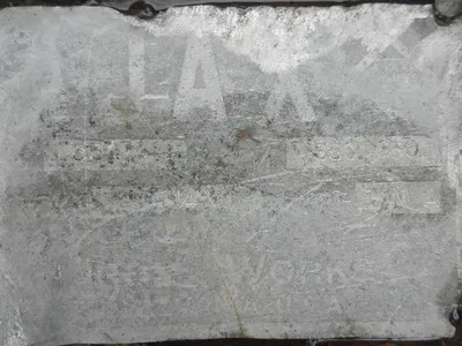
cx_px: 231
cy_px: 173
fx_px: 374
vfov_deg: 49.7
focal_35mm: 28
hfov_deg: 63.4
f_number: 3
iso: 64
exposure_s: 1/125
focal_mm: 5
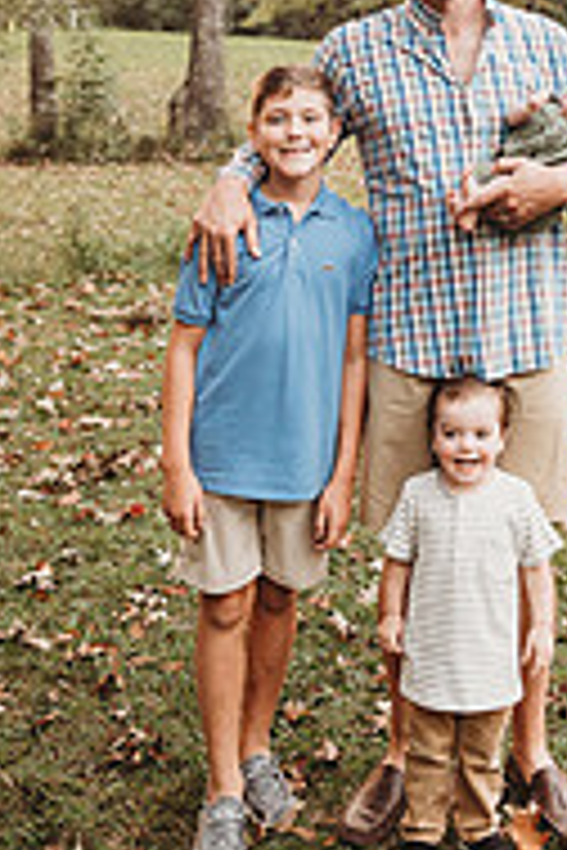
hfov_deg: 23.5
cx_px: 446
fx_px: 1347
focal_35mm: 57
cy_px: 31
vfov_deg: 32.6
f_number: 2.5
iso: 1000
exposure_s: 1/125
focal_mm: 24
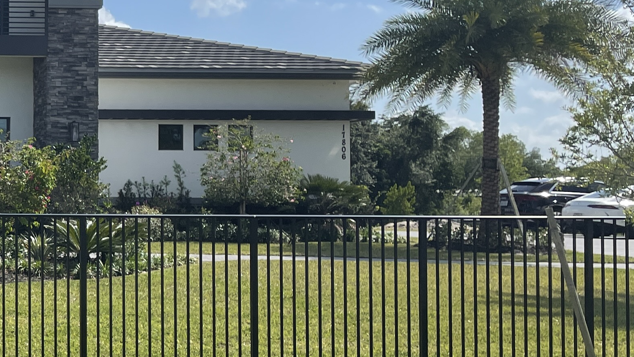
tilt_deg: +2.4
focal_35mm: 73
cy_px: 174
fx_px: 1227
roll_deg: +0.0
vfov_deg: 16.5
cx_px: -177
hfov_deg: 25.3
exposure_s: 1/5051
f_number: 1.6
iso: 32
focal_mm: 4.2
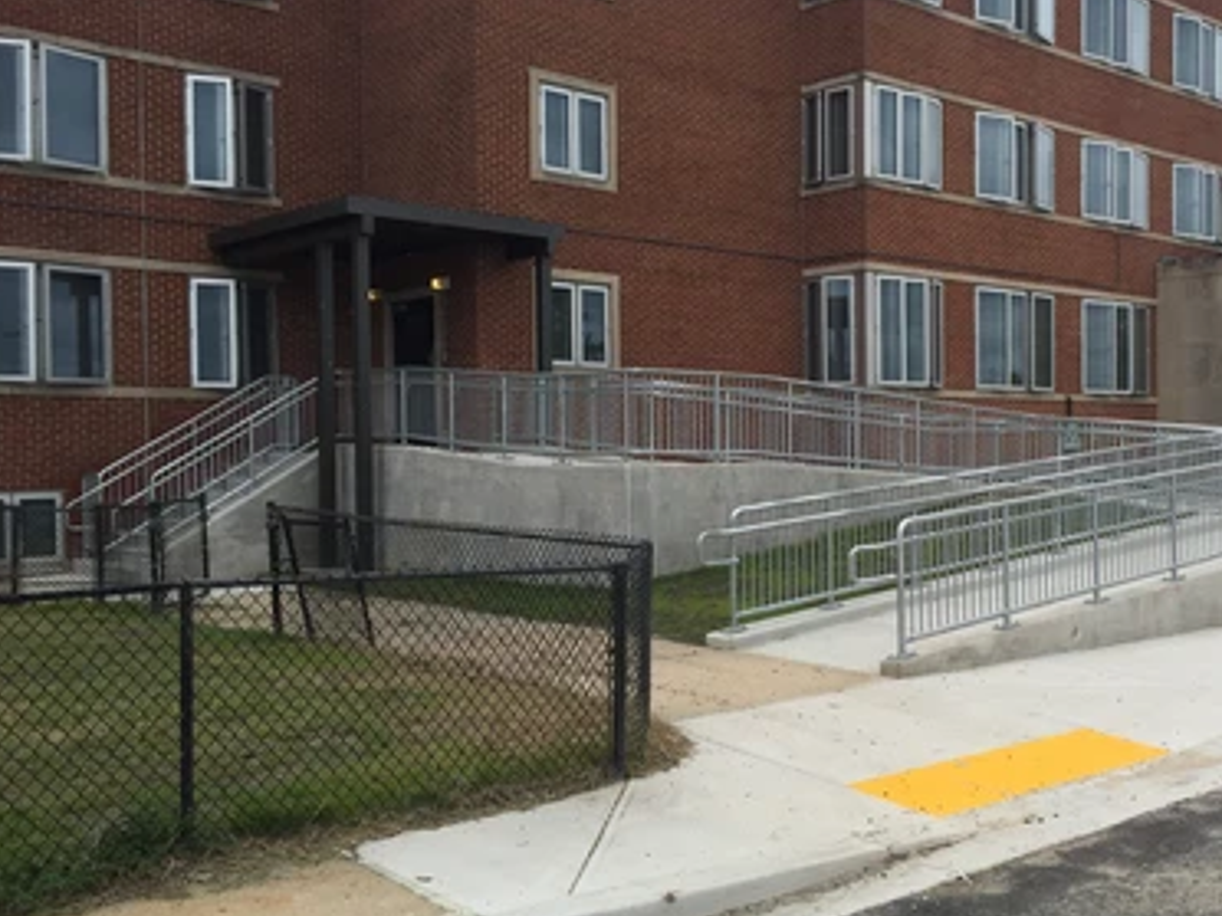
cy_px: 491
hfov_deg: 47.4
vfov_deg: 36.8
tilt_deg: -1.7
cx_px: 772
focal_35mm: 39
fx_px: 1377
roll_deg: -1.0
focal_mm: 4.15
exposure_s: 1/2326
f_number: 2.2
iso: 32
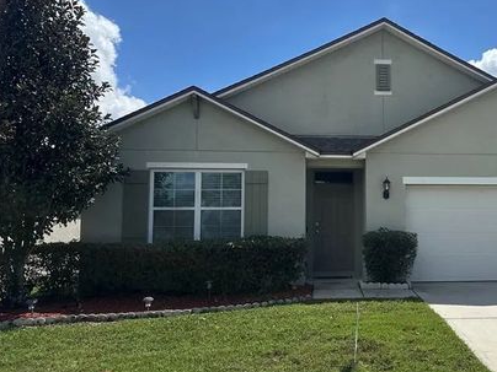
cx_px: 390
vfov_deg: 37.7
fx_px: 546
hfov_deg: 46.7
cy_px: 193
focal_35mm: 38
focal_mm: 6.86
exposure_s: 1/7042
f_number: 1.78
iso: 80
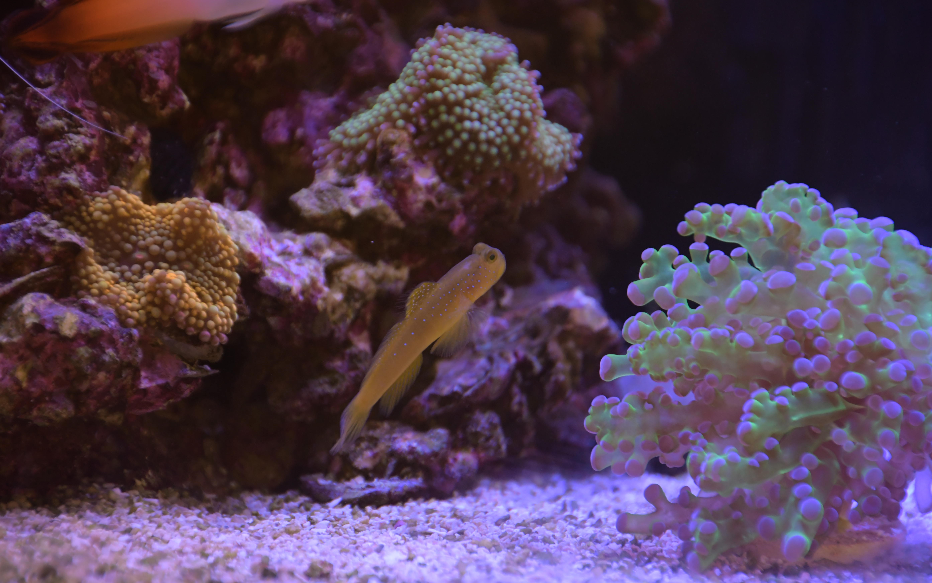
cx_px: 466
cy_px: 304
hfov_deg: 5.1
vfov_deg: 3.2
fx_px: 10490
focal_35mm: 413
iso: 1250
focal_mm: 270
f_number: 6.3
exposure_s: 1/80
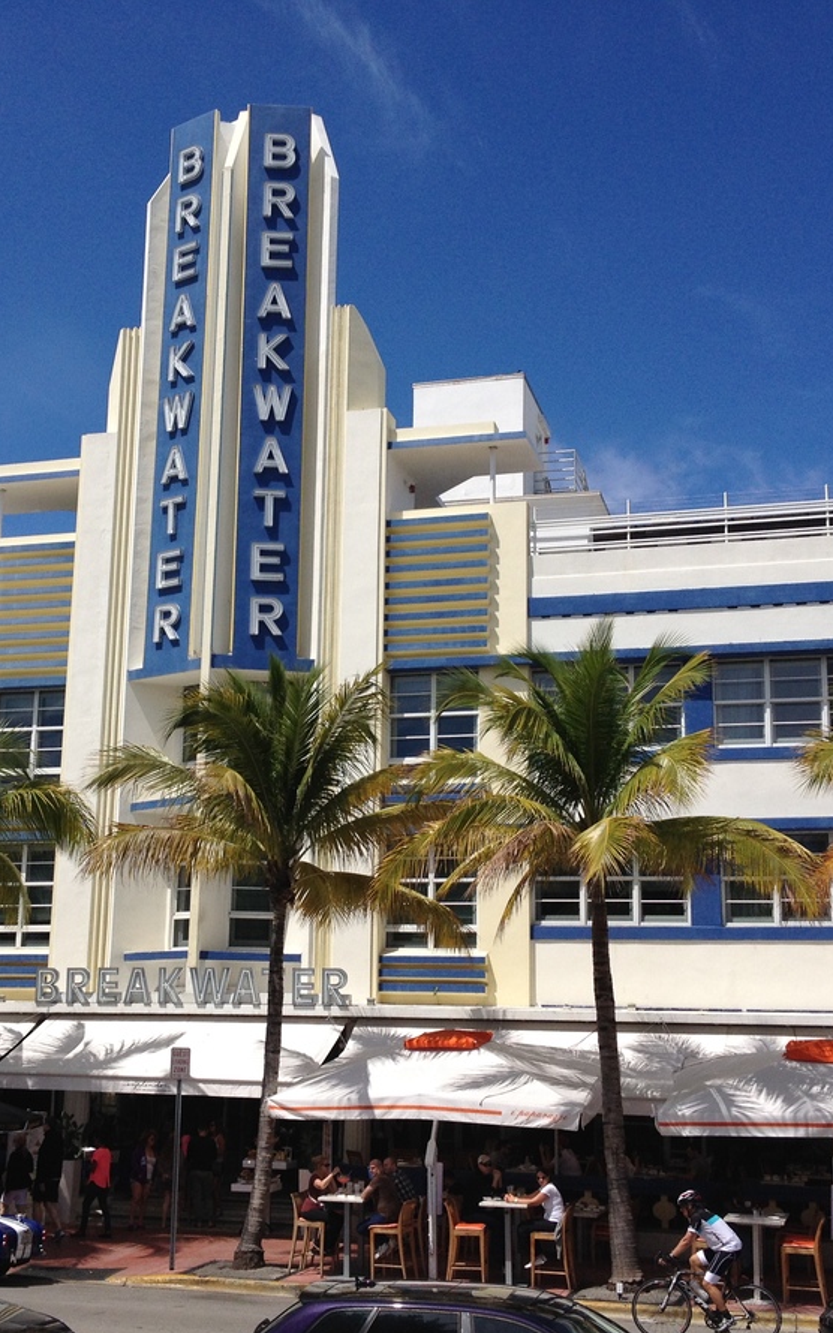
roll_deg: -1.3
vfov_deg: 40.3
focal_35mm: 50
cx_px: 346
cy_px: 672
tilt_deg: +11.3
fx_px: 1817
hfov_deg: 25.8
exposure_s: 1/3067
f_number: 2.4
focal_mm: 4.28
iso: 50
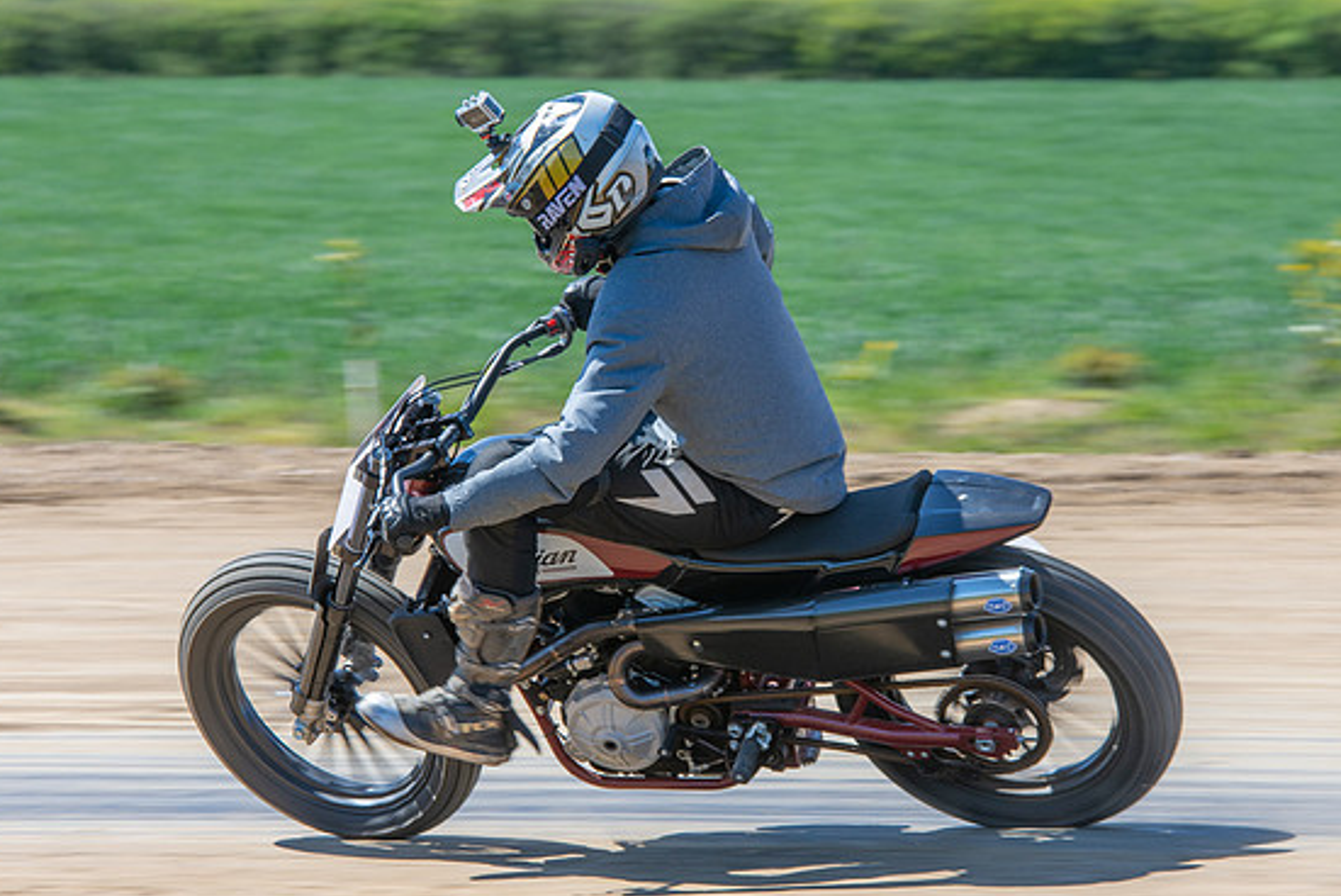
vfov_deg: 4.2
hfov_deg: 6.3
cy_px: 451
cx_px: 719
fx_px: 12224
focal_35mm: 328
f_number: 8
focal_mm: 175
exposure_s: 1/160
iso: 125
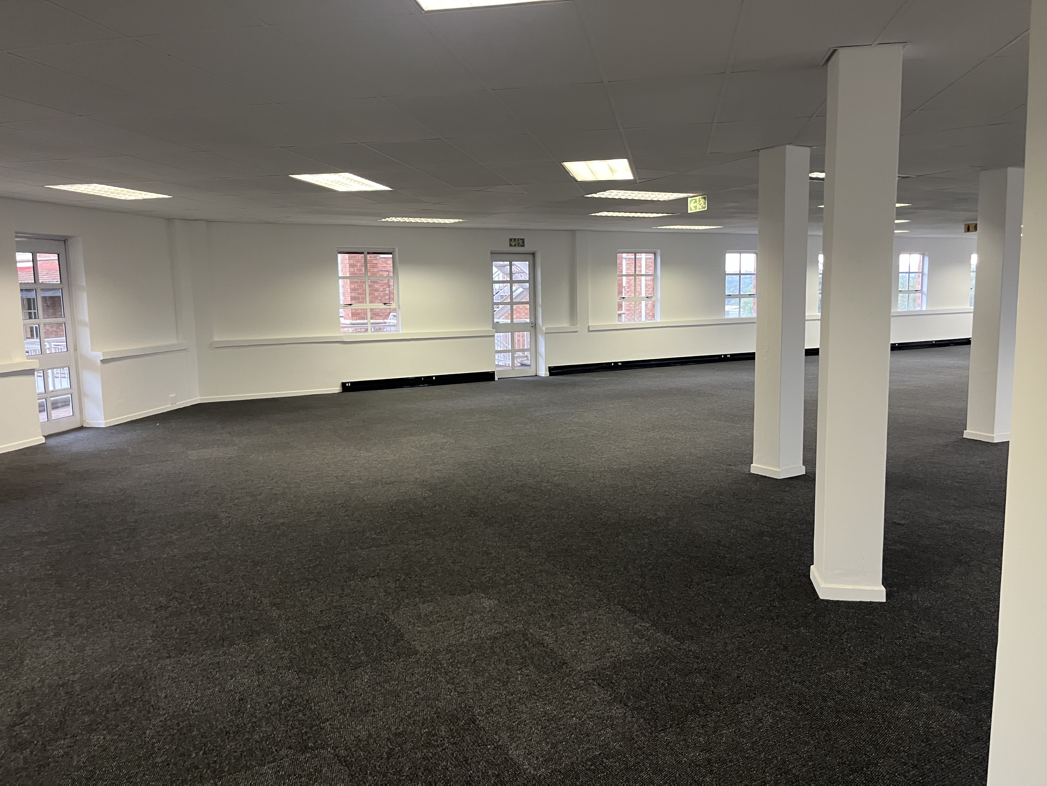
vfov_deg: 53.1
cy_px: 393
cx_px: 524
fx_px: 786
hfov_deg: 67.3
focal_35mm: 26
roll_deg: +0.3
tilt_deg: -6.6
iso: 200
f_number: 1.6
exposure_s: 1/50
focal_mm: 5.1
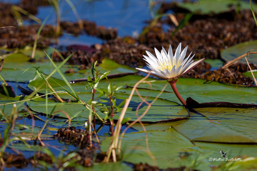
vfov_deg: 2.5
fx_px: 3997
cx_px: 128
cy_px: 86
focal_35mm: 560
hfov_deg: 3.7
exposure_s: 1/1600
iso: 160
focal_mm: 560
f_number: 4.5
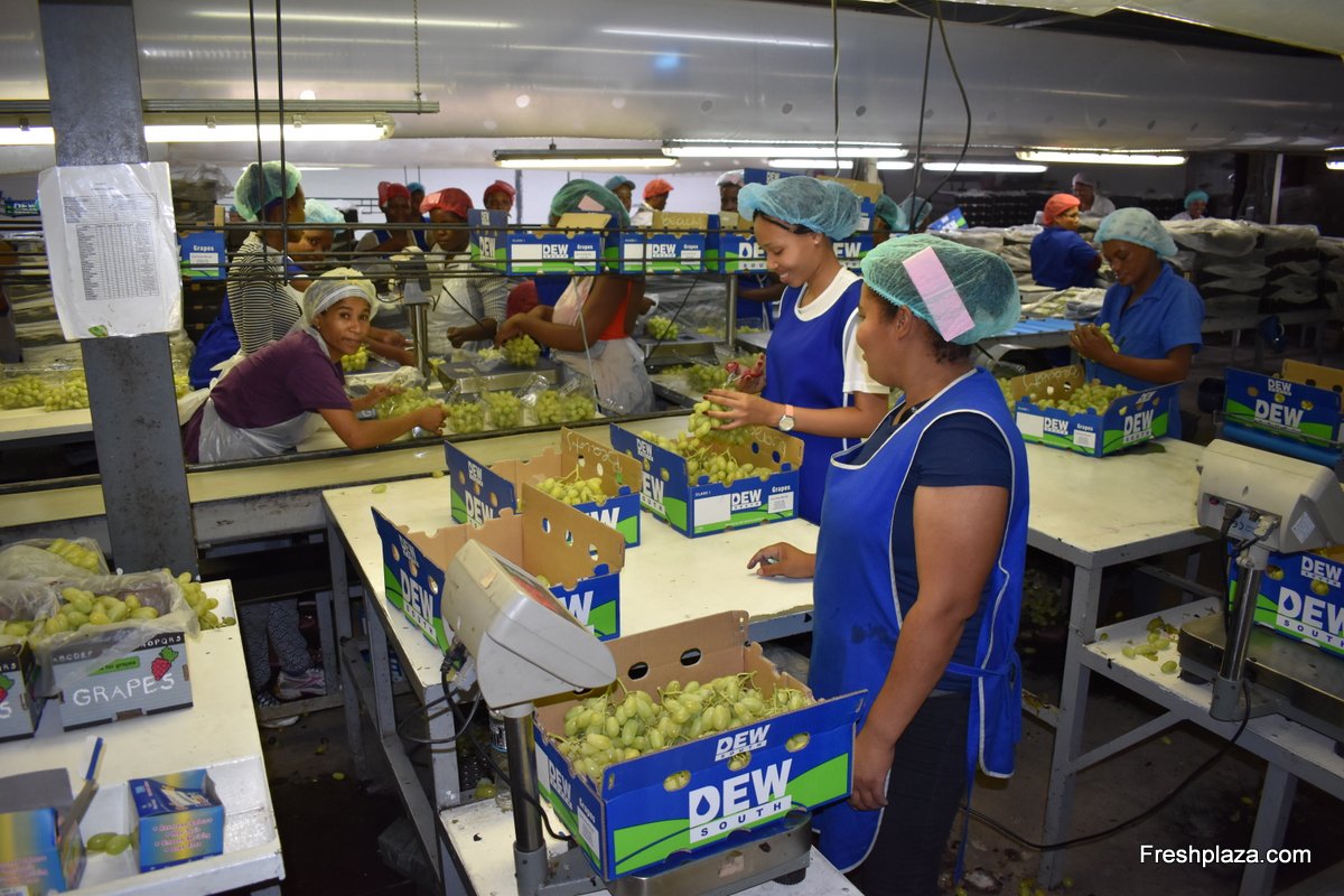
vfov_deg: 47.9
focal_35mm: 27
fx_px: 1008
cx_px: 672
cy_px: 448
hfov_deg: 67.4
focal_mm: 18
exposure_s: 1/200
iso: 800
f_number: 4
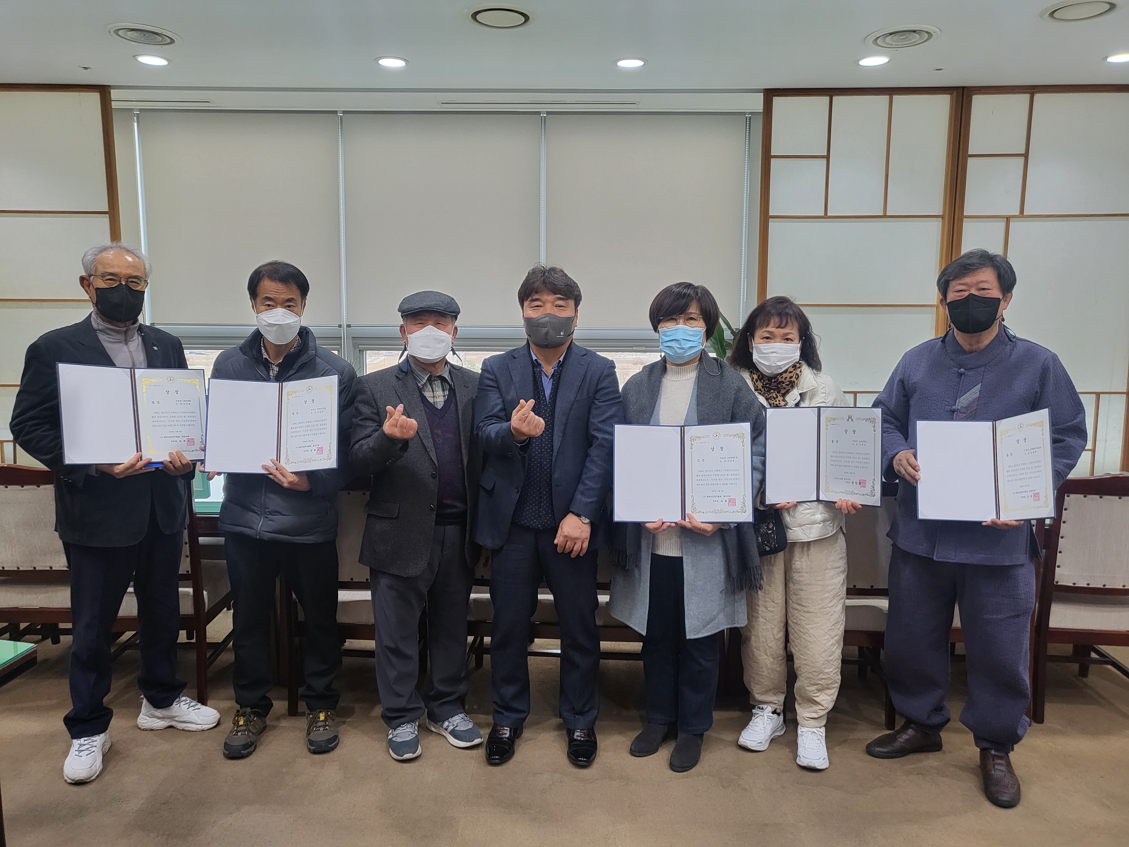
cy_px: 424
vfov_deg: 53.1
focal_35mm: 26
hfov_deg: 67.3
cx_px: 564
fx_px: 848
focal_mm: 4.25
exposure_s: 1/60
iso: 160
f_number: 1.8
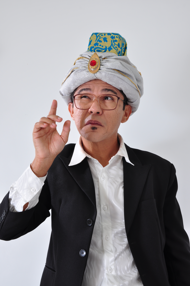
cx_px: 95
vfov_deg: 29.9
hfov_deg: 20.1
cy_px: 143
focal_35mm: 68
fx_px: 536
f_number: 13
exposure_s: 1/10
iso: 200
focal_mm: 45
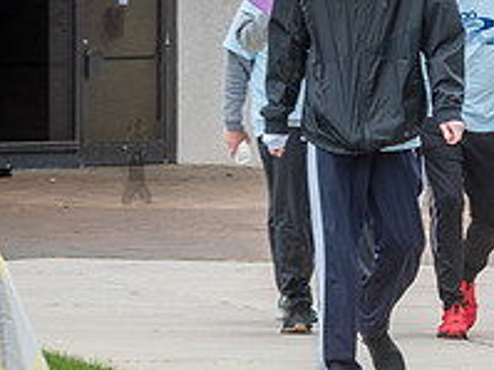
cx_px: 723
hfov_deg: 4.1
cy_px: 219
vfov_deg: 3.1
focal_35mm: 481
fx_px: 6860
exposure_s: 1/160
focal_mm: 145
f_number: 11
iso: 400
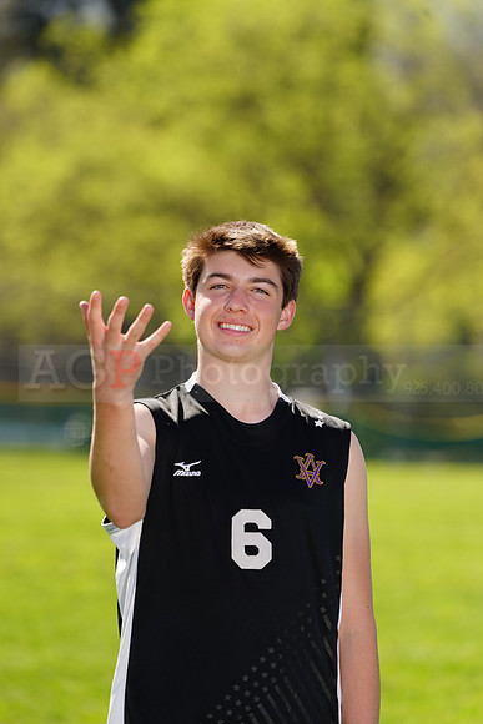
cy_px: 362
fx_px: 6154
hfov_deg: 4.5
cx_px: 242
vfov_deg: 6.7
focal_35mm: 306
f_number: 6.3
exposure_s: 1/200
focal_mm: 306
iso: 64
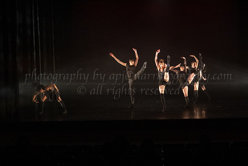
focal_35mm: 54
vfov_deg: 25.2
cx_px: 163
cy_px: 80
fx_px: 370
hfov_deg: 36.7
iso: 4000
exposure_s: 1/400
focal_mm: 39
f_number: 3.2
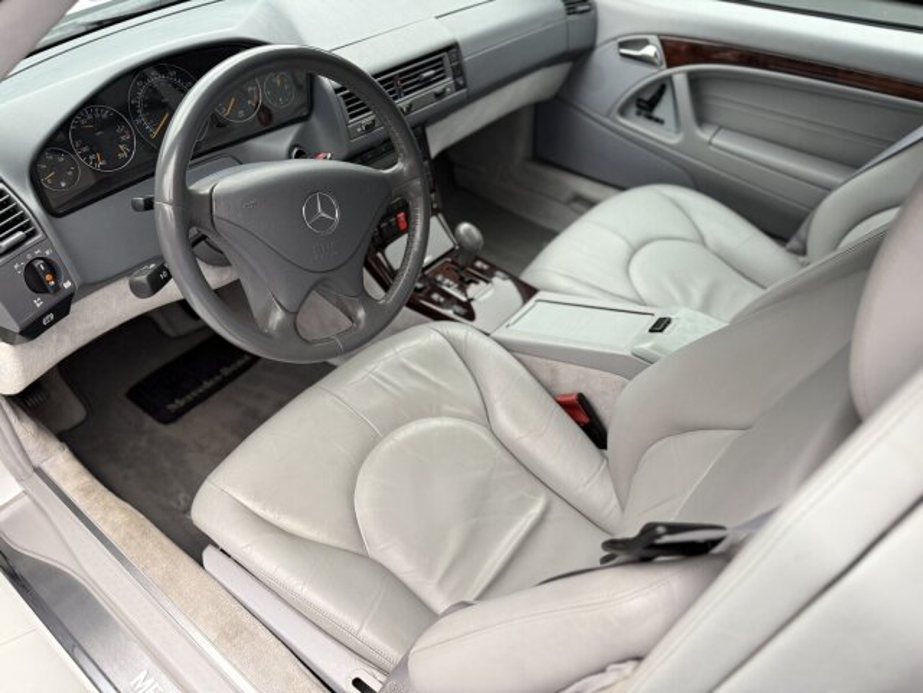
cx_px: 462
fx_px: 640
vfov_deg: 56.8
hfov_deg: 71.6
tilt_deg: -42.2
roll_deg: -2.2
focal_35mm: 24
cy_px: 346
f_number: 1.78
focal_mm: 6.76
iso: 200
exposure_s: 1/49
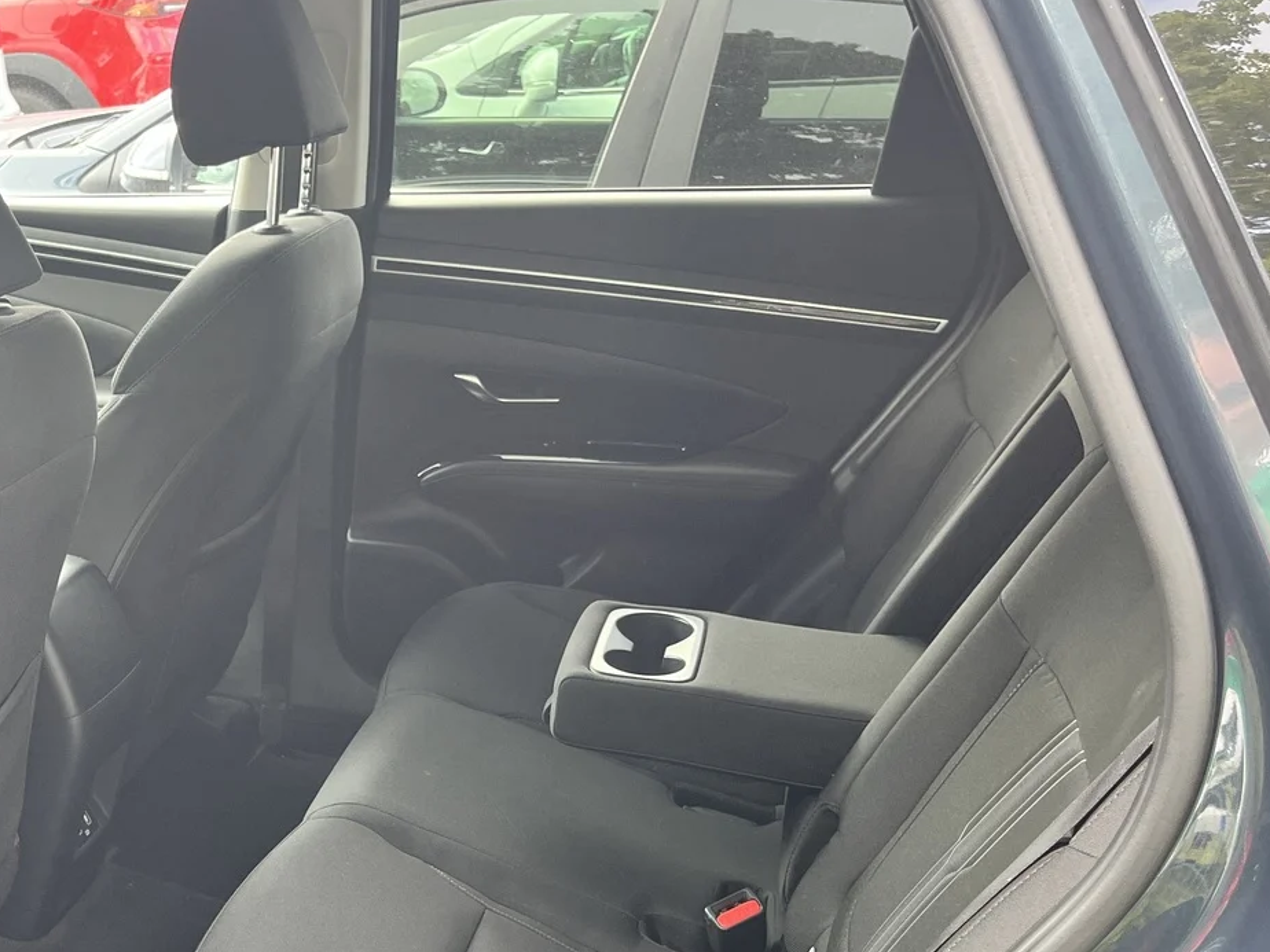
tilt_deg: -24.9
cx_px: 290
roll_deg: -0.4
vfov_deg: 31.6
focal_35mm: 45
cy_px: 714
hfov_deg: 40.7
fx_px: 1651
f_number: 1.6
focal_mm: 5.1
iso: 100
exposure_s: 1/121
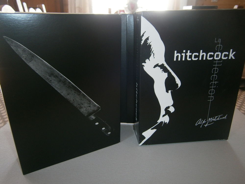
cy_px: 92
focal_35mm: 26
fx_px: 184
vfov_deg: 53.1
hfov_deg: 67.3
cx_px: 122
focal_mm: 4.7
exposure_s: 1/30
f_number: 2.8
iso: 125
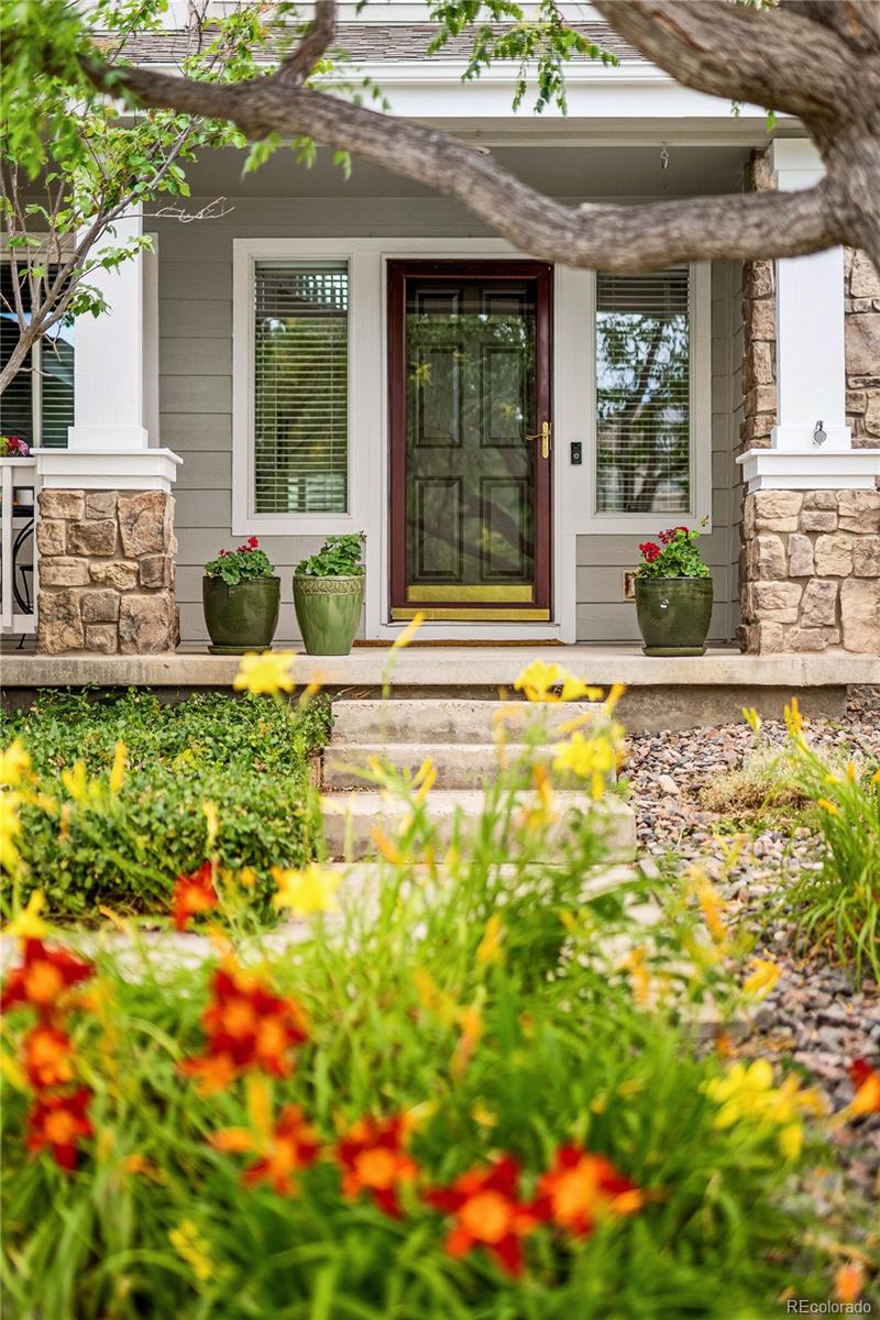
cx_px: 440
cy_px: 660
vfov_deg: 39.6
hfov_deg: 27.0
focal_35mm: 50
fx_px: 1833
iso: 125
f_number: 1.4
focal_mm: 50
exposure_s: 1/3200
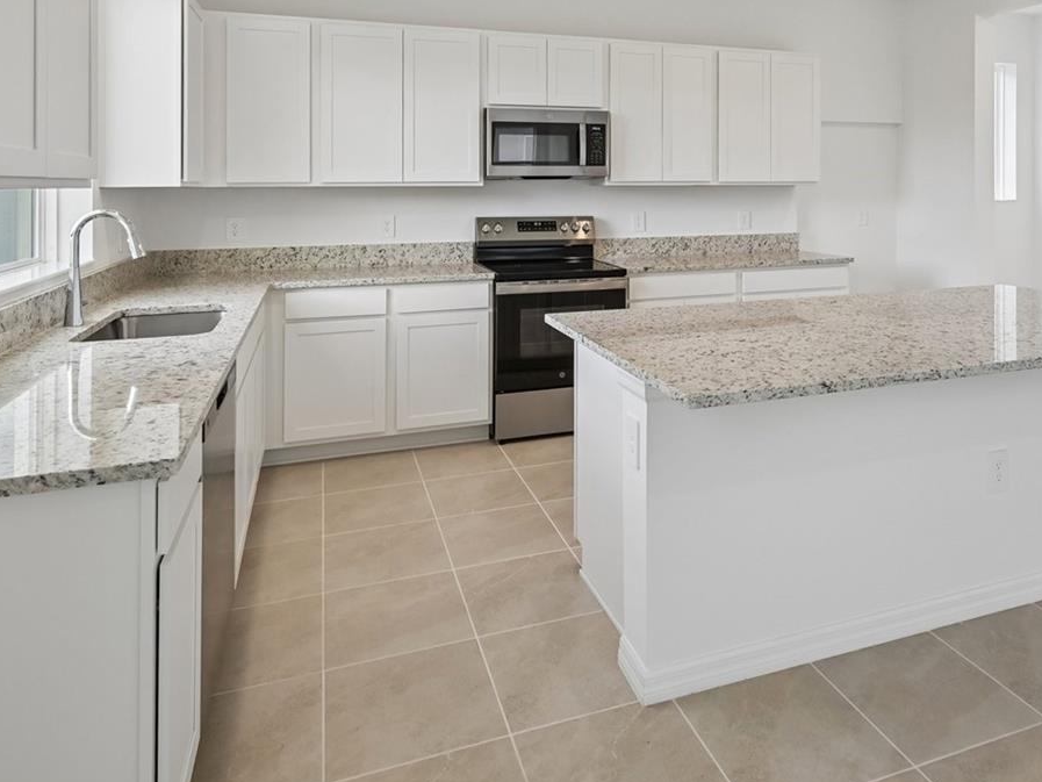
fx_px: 723
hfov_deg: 71.1
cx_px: 608
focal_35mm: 24
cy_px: 189
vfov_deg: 54.0
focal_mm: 14
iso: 400
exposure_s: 1/60
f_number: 8
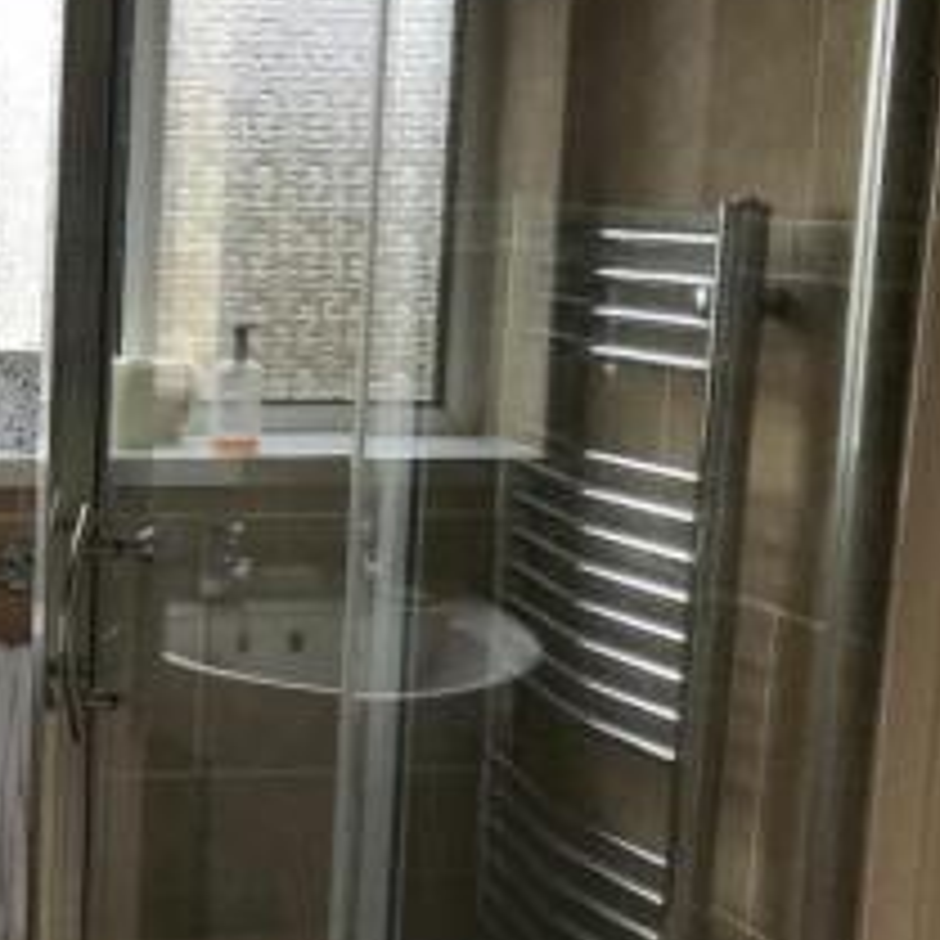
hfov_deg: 22.7
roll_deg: -0.9
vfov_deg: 25.0
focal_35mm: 69
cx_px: -227
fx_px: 2120
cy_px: 483
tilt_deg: -6.4
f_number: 1.8
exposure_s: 1/50
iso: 25
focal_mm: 3.99
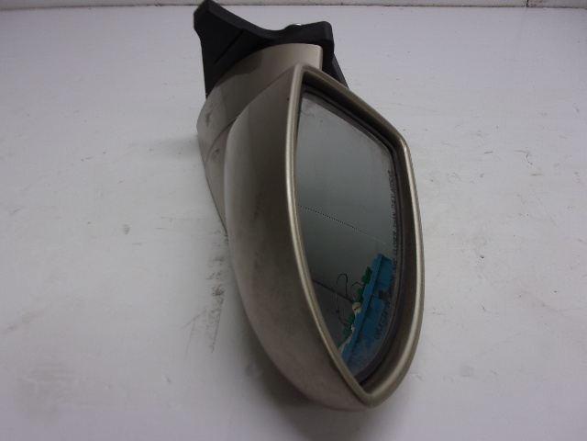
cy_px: 220
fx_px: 475
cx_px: 294
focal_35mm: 28
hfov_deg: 63.4
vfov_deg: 49.7
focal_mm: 5.1
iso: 80
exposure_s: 1/40
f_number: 3.9
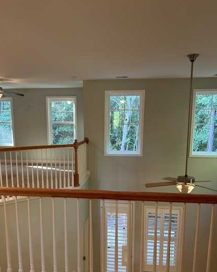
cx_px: 98
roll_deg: -0.4
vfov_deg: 55.0
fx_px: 257
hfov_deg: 45.7
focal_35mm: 32
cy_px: 170
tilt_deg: -8.8
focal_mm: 5.7
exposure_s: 1/60
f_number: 1.5
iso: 250
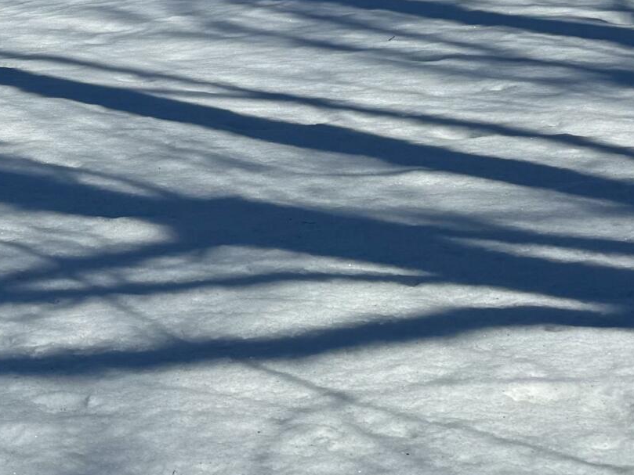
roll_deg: -1.1
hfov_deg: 20.1
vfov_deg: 15.2
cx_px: -200
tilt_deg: +1.6
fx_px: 1630
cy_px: -273
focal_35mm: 89
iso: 80
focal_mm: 6.76
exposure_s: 1/12346
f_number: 1.78
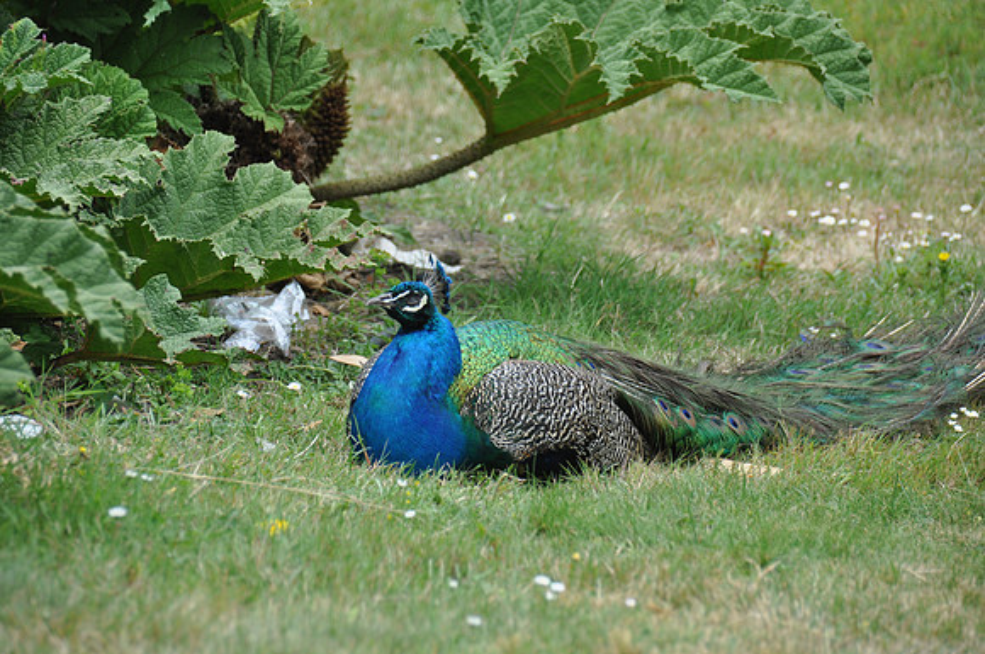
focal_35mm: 248
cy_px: 327
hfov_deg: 8.3
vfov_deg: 5.5
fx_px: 6762
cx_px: 492
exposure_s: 1/400
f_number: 5.6
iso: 320
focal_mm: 165
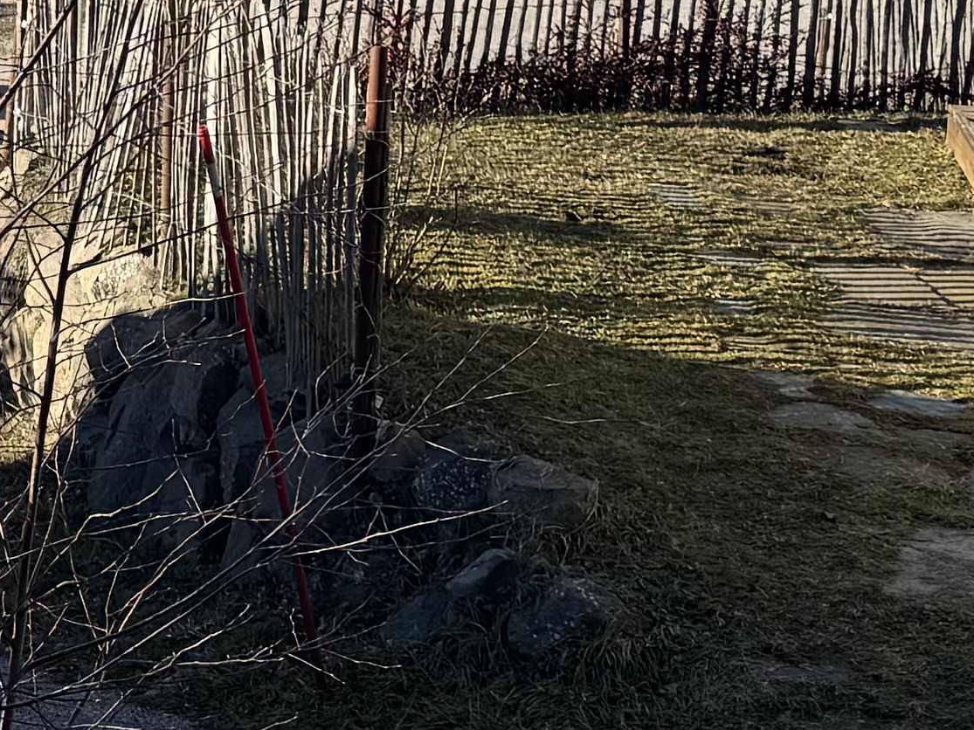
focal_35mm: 123
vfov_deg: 11.8
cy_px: -158
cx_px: -546
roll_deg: -0.1
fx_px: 3461
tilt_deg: -6.2
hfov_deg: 14.7
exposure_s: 1/2959
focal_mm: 6.86
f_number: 1.78
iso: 80
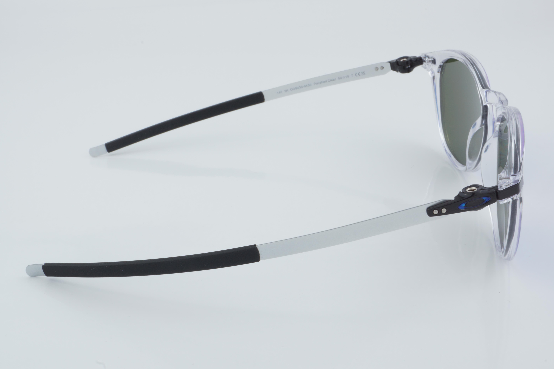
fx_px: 808
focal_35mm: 52
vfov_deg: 25.8
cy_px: 184
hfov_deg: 37.9
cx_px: 277
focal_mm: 35
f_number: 32
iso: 100
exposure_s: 1/4
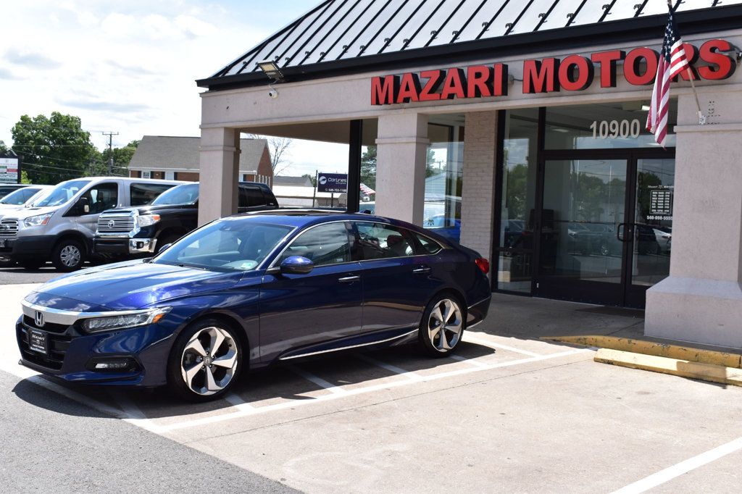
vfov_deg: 31.9
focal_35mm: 42
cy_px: 247
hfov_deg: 46.4
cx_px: 371
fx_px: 865
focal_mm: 28
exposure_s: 1/500
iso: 400
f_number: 11
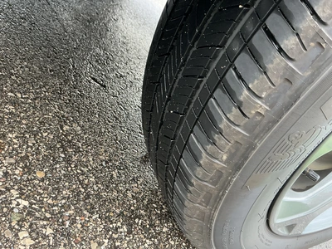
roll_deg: -43.8
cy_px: 124
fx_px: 269
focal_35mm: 28
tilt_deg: -22.5
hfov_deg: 63.4
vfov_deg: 49.7
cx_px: 166
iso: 64
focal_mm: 3
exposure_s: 1/100
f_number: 1.8
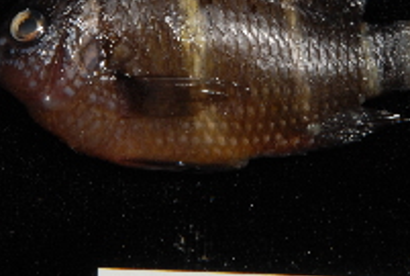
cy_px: 49
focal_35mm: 406
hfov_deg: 5.1
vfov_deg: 3.4
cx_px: 258
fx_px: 4629
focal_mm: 85
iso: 200
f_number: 22
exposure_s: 1/60
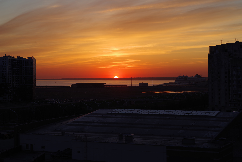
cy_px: 81
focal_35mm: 77
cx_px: 121
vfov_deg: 17.7
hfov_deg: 26.3
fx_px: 518
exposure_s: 1/50
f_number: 10
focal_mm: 77
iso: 100
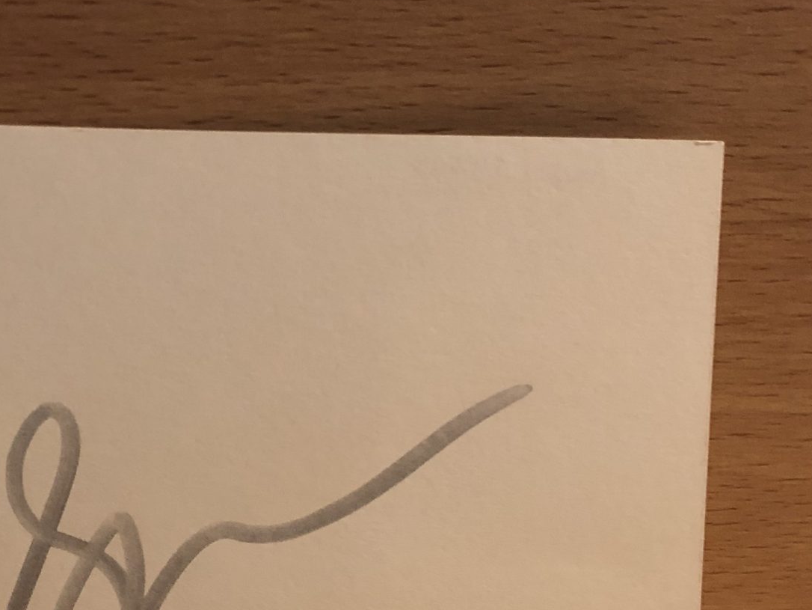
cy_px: 472
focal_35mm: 66
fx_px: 1549
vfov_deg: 22.0
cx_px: 153
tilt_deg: -20.4
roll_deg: -0.8
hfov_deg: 28.7
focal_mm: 3.99
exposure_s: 1/17
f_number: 1.8
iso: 80
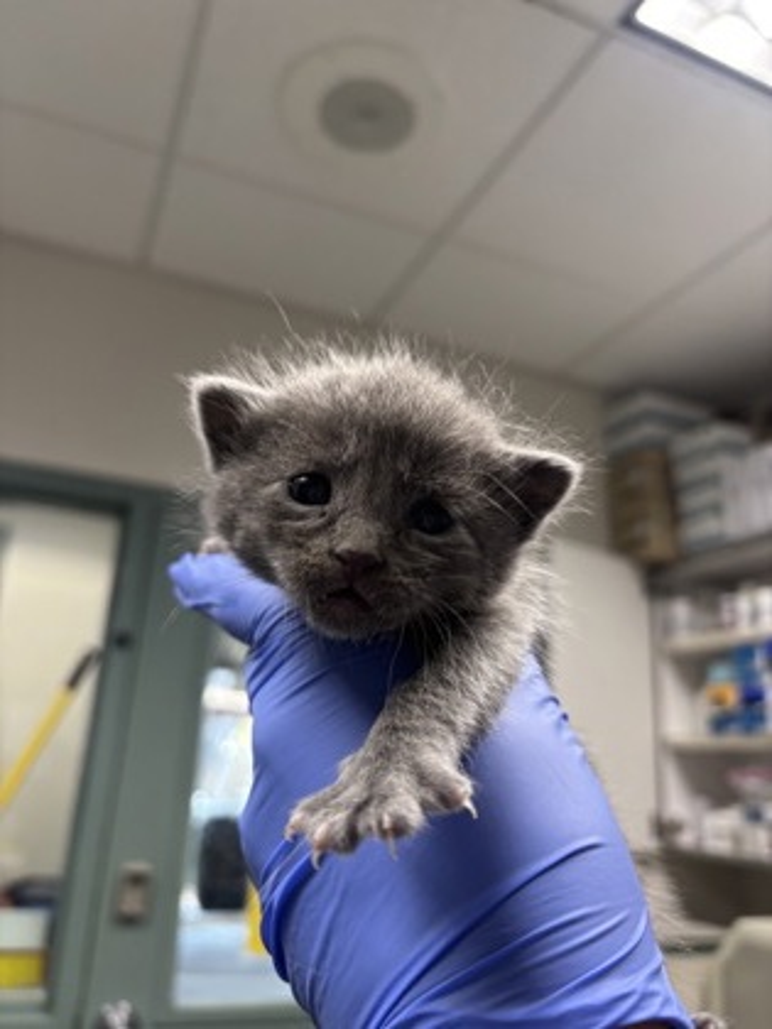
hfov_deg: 53.1
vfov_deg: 67.3
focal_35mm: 26
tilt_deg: +17.8
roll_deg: -3.6
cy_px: 514
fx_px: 773
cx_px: 386
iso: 100
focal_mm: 5.96
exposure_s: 1/40
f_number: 1.6
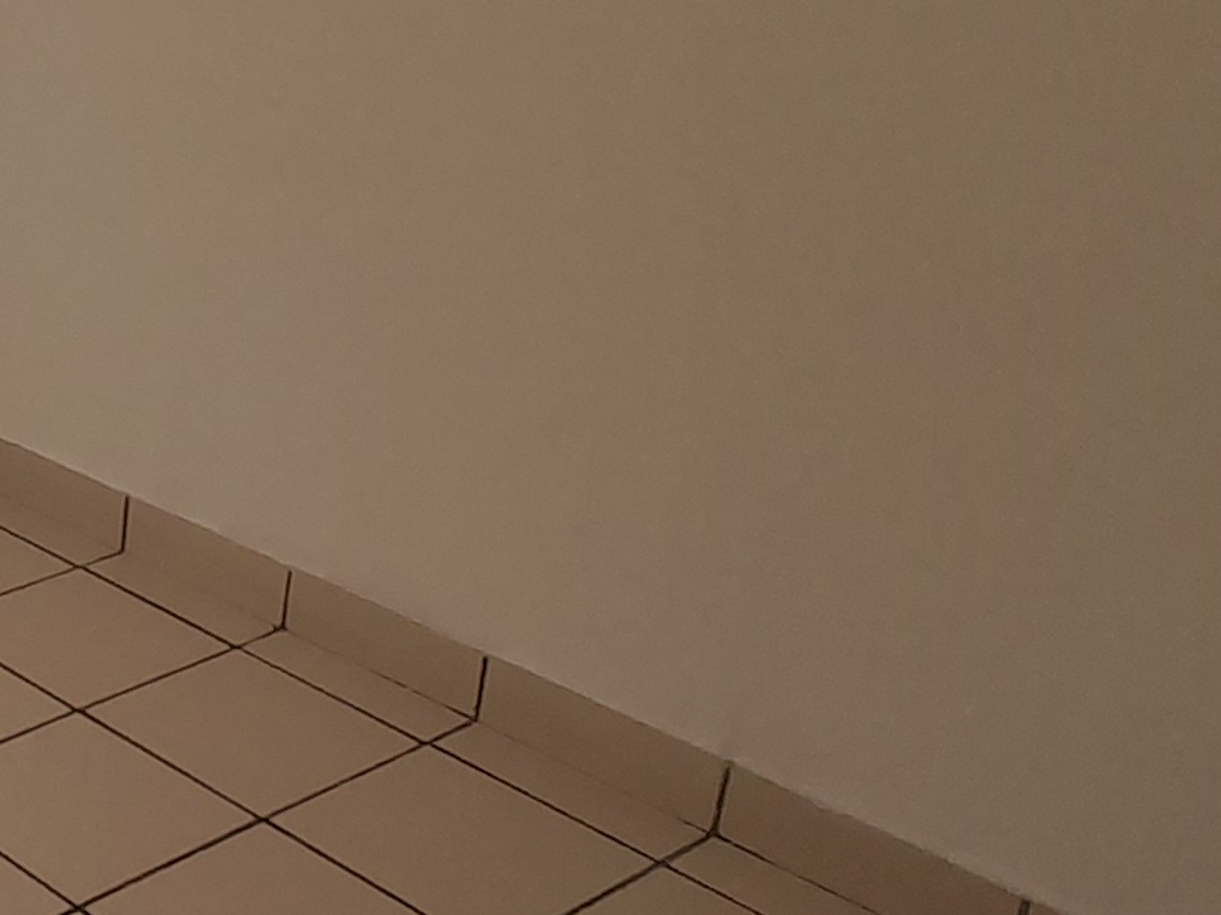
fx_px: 1834
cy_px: 321
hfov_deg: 28.8
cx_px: -432
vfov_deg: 27.9
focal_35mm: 52
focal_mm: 1.42
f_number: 2.2
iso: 40
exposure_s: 1/208
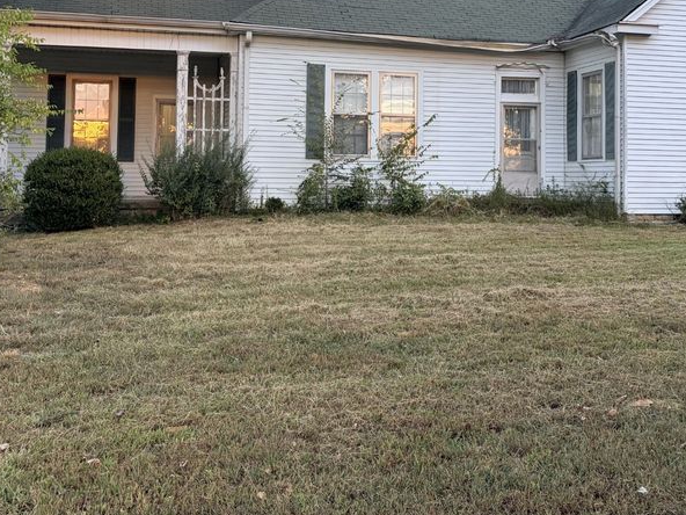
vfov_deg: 31.6
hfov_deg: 42.0
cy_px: 132
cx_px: 379
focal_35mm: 45
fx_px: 892
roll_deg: +0.2
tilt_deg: +4.4
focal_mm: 5.96
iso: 125
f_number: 1.6
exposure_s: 1/104
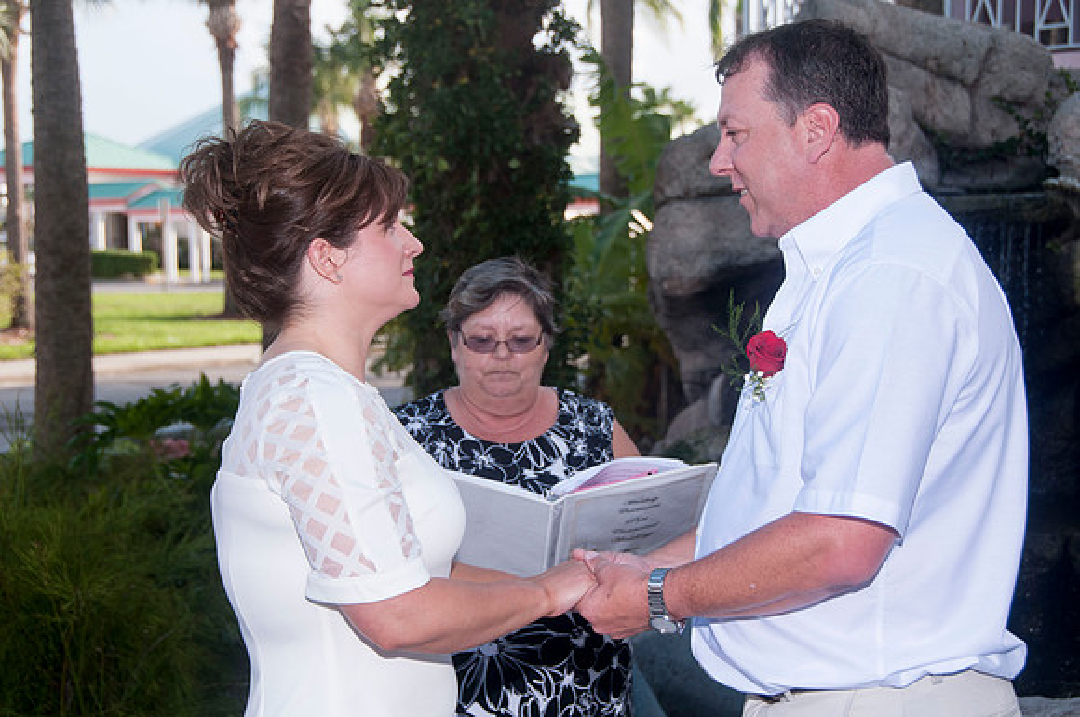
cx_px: 540
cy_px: 358
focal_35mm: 66
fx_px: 1977
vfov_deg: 20.6
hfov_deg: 30.6
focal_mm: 44
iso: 200
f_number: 5.6
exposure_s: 1/250
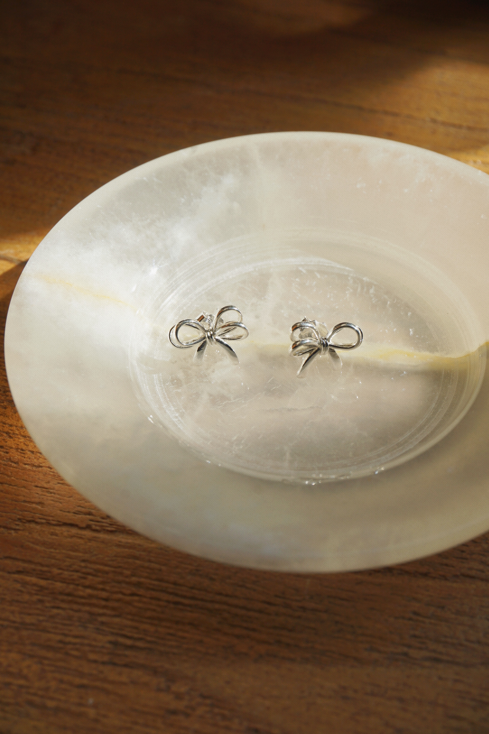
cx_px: 244
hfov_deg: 23.2
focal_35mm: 58
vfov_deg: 34.2
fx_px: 1192
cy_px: 367
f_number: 9
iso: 100
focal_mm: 39
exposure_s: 1/160
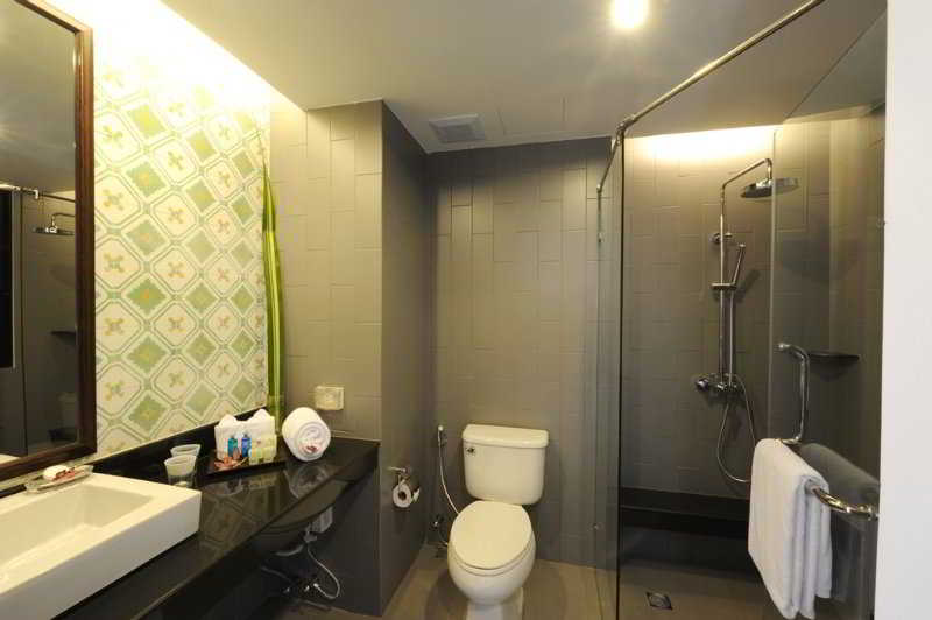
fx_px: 362
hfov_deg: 104.3
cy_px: 310
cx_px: 466
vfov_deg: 81.1
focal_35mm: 14
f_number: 22
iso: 200
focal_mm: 14
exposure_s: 4
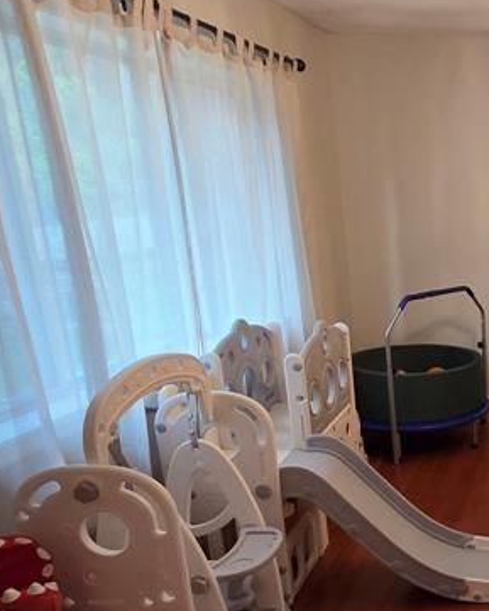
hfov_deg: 33.6
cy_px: 437
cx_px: 584
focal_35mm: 36
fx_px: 651
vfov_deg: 48.8
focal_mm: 2.2
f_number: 2.2
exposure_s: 1/60
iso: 1000
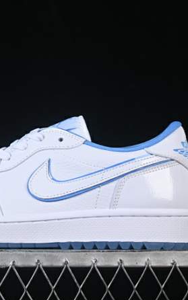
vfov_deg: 16.7
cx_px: 25
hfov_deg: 10.4
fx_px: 1024
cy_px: 147
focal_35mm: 125
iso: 160
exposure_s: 1/80
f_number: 8
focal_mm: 50
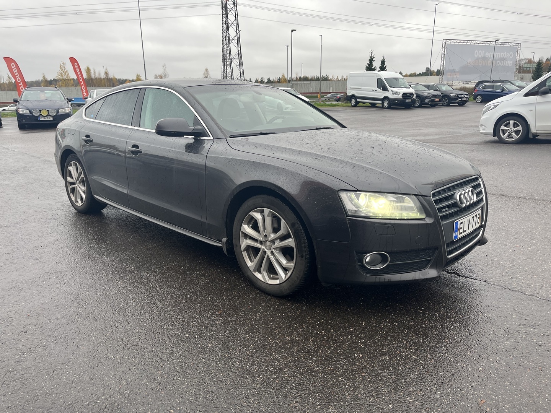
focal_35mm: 26
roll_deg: +1.5
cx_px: 276
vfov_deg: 53.1
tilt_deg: -14.3
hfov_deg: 67.3
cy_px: 206
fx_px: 414
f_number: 1.6
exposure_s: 1/122
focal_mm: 5.1
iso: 32
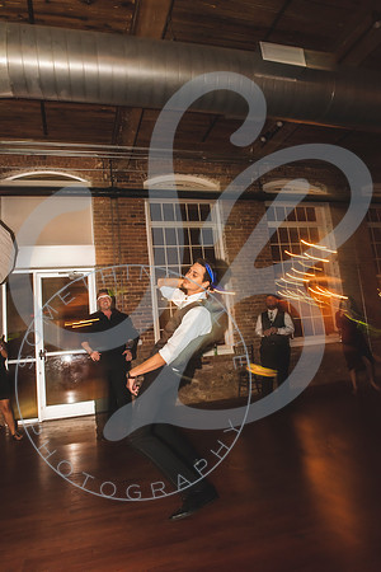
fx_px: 381
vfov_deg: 73.7
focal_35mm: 24
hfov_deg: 53.1
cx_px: 190
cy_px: 286
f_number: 11
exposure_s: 1/6
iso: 1000
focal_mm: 24
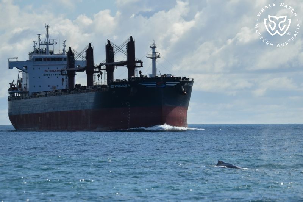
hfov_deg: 7.6
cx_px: 152
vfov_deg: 5.1
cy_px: 101
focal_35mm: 270
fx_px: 2272
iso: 560
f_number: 5.6
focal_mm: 270
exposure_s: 1/8000
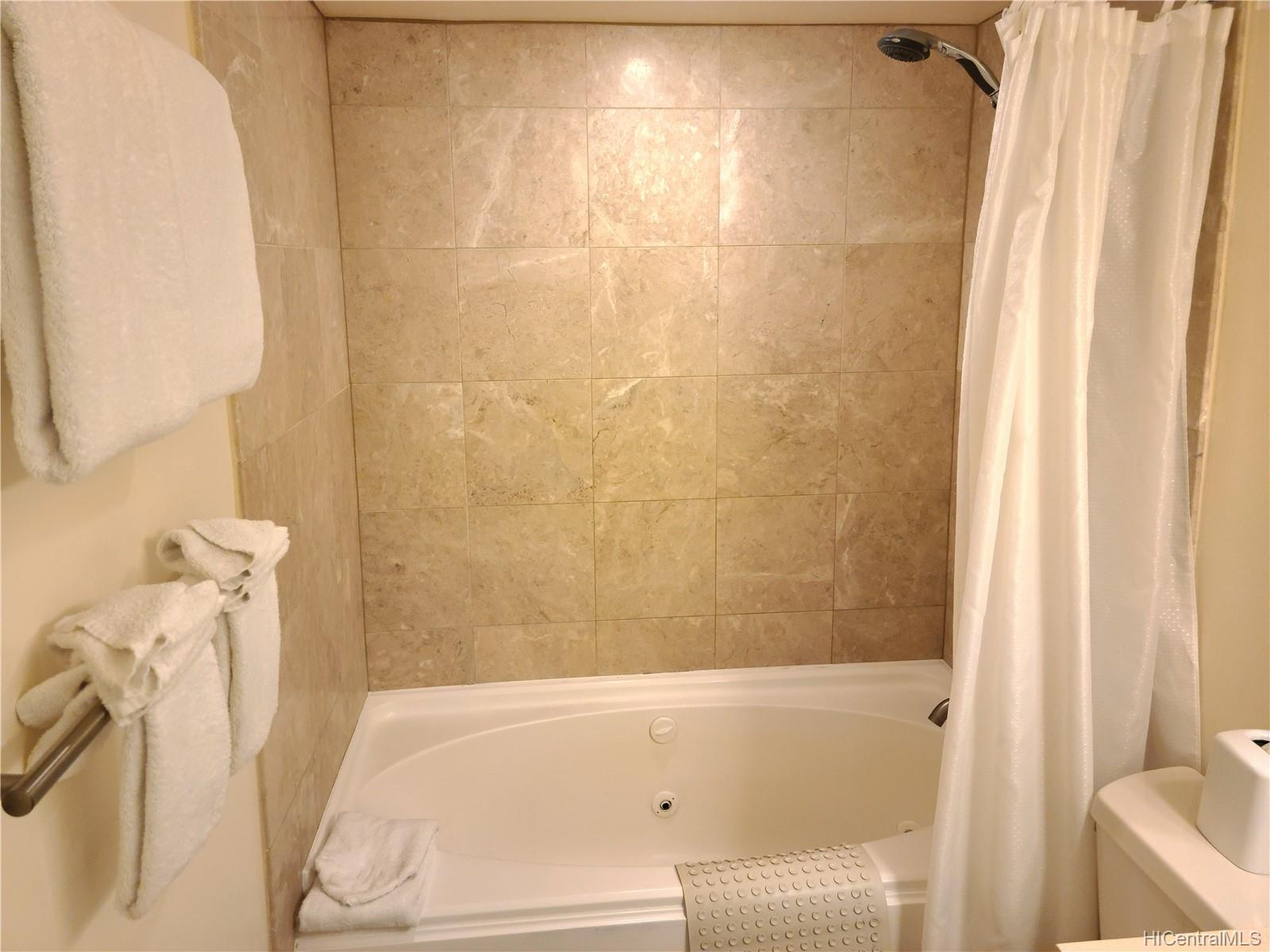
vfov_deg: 49.7
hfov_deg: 63.4
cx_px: 635
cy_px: 476
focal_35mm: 28
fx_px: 1027
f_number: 2
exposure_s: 1/60.2
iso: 200
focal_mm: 5.9
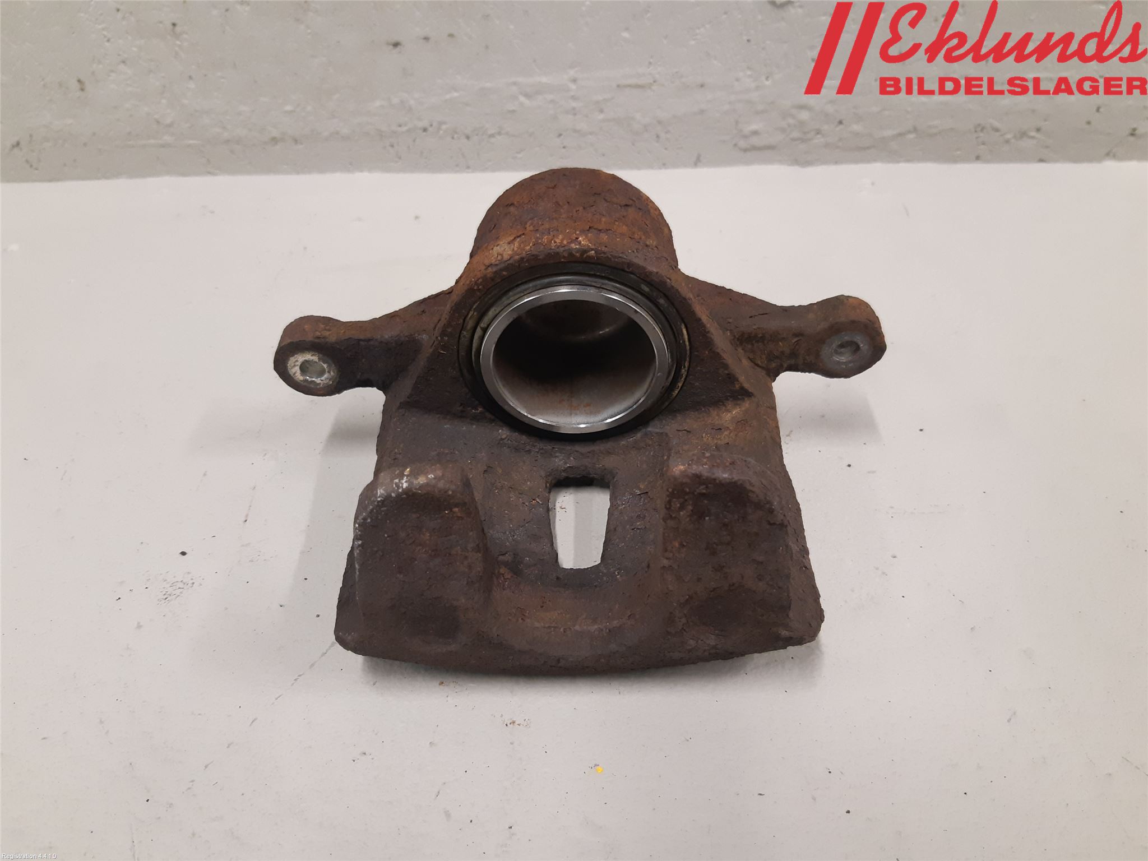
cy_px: 430
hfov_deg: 67.3
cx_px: 574
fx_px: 862
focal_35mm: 26
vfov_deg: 53.1
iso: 200
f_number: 1.7
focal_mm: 3.93
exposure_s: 1/50
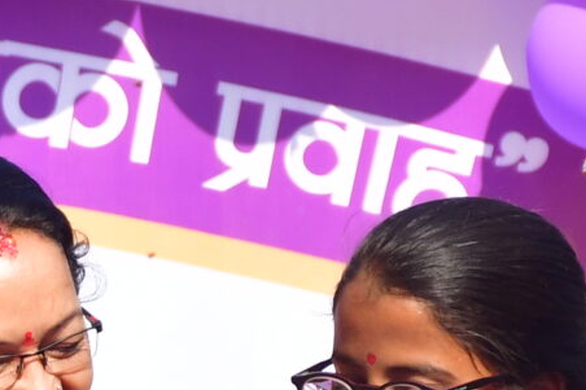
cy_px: 804
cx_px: -113
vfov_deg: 1.8
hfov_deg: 2.7
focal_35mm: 765
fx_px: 12447
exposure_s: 1/1000
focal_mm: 90
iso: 320
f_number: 5.6
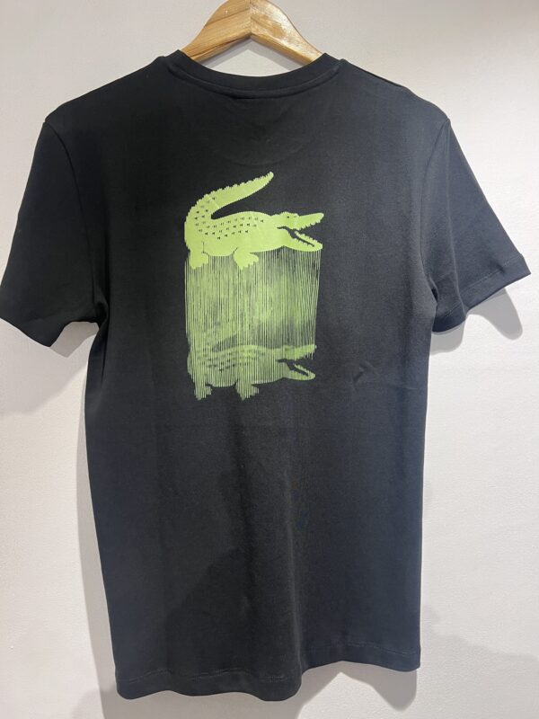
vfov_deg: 67.3
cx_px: 270
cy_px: 360
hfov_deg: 53.1
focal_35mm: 26
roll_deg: +0.6
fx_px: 540
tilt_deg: -0.7
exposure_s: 1/50
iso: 100
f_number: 1.5
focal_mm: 5.7
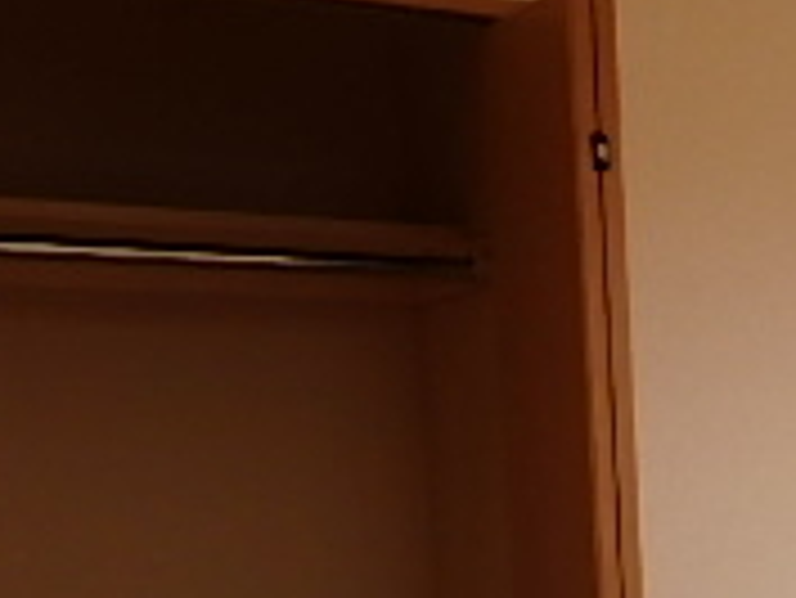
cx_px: 1016
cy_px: 926
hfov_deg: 23.0
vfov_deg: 17.3
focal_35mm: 76
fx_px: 1749
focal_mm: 3.7
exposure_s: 1/200
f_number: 3.5
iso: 125
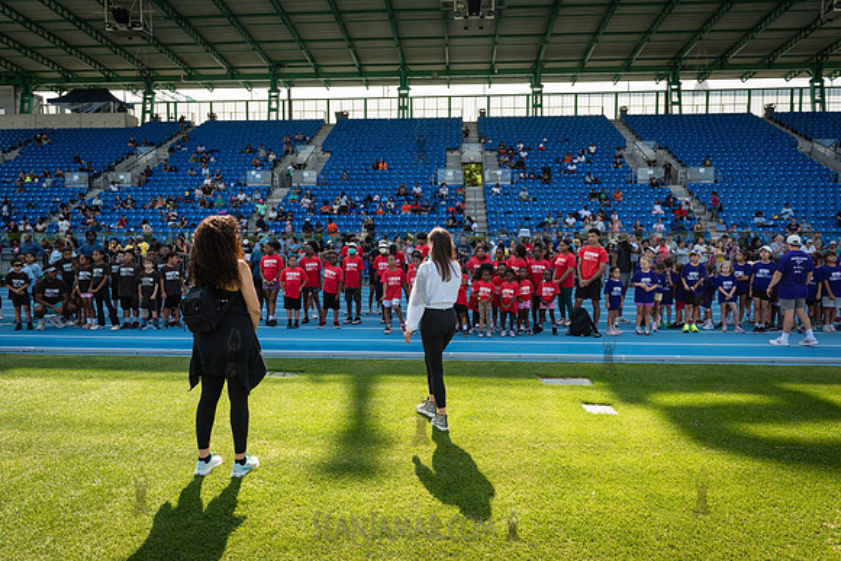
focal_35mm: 24
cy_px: 280
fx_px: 562
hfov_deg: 73.7
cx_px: 420
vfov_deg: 53.1
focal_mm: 24
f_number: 5.6
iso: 400
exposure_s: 1/400
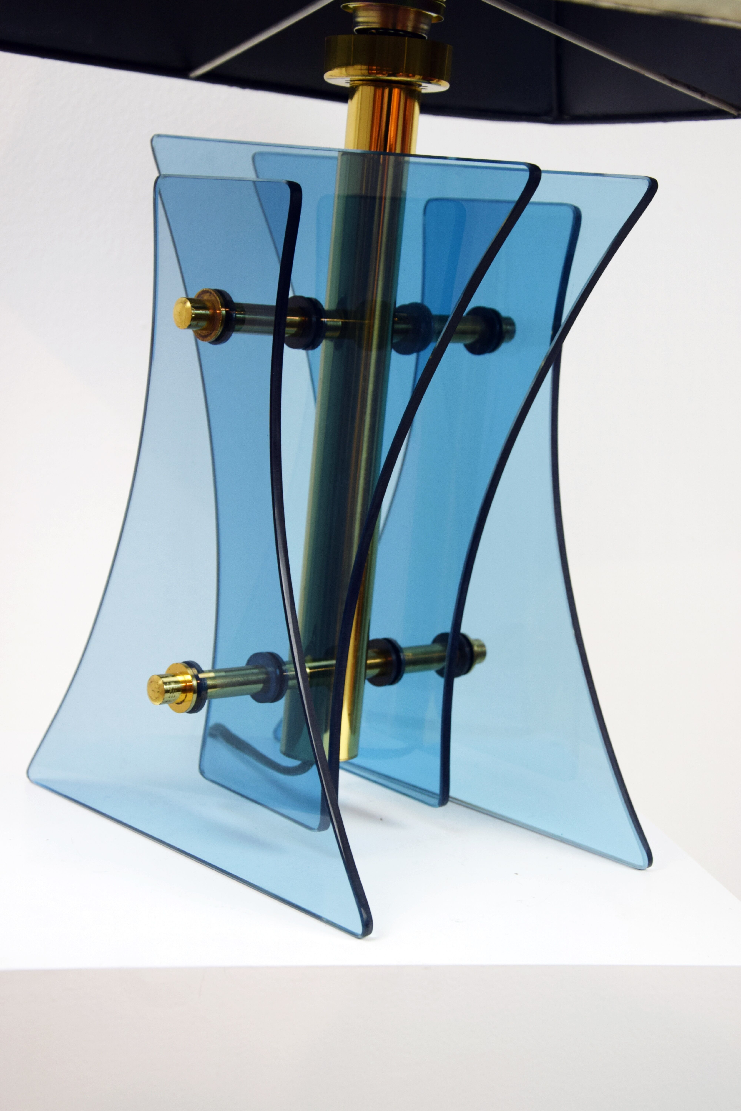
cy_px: 556
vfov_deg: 33.4
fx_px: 1852
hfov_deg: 22.6
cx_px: 370
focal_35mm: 60
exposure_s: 1/125
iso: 400
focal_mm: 40
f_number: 6.3
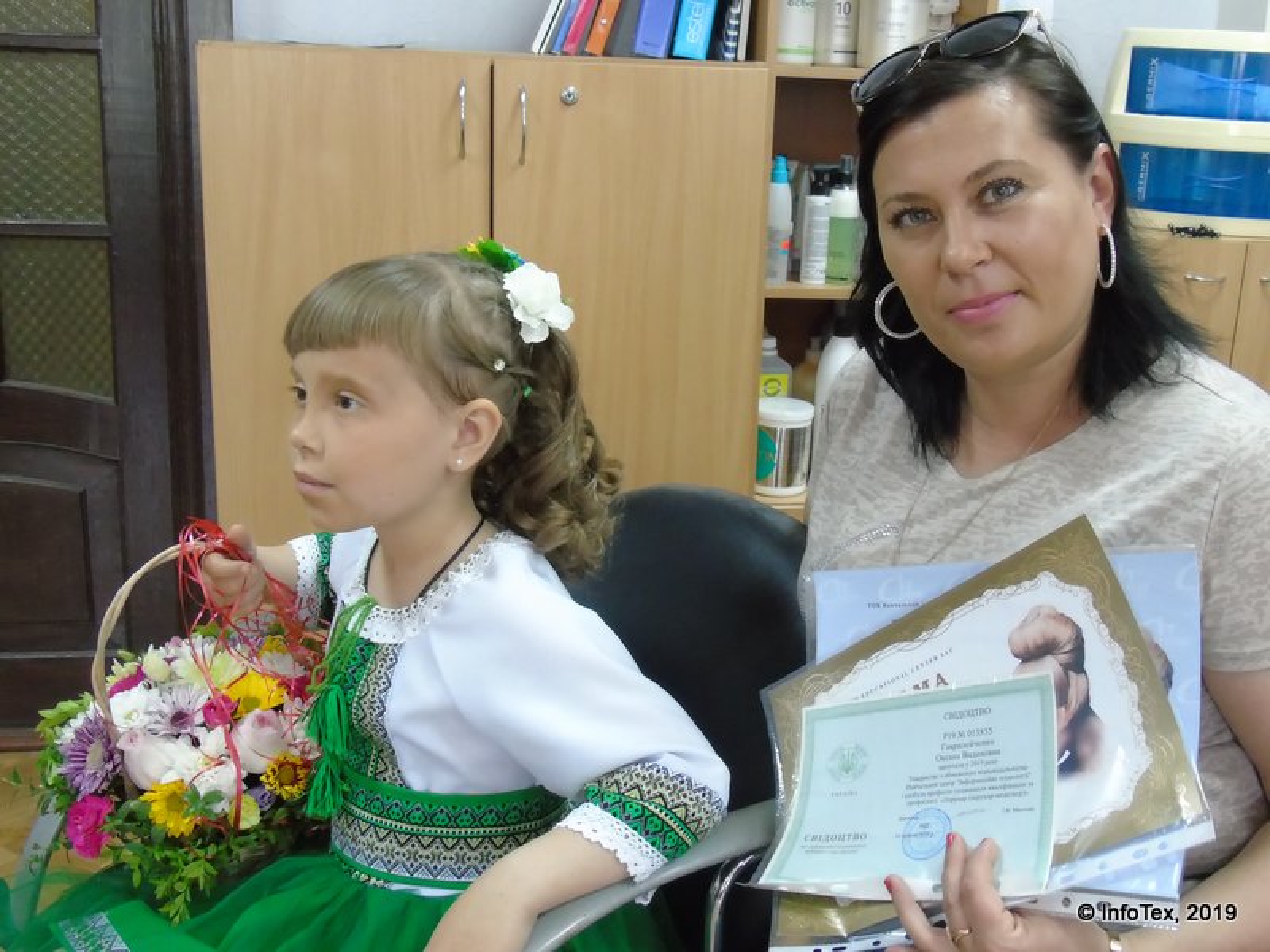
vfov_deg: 41.8
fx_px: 1247
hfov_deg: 54.0
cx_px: 635
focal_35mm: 34
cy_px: 476
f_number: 3.8
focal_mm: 6.1
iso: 640
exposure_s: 1/20
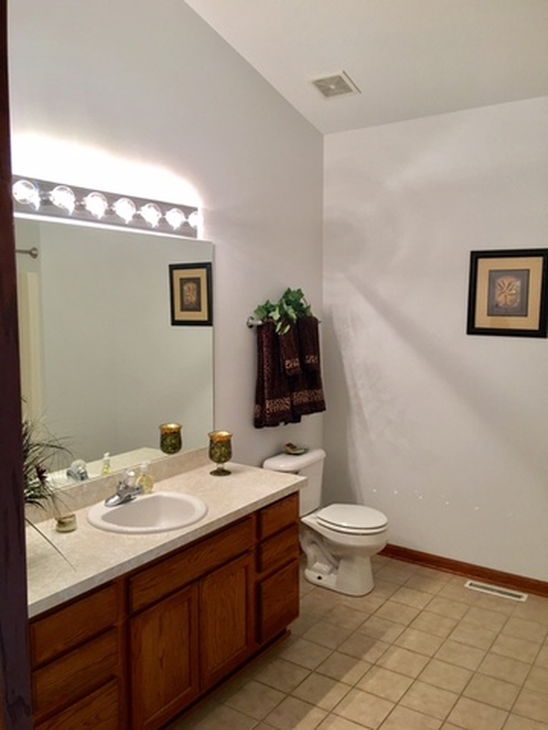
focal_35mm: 29
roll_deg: -0.2
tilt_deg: -5.9
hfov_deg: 48.2
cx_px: 274
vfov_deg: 61.7
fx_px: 612
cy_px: 365
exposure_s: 1/30
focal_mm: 4.15
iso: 40
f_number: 2.2
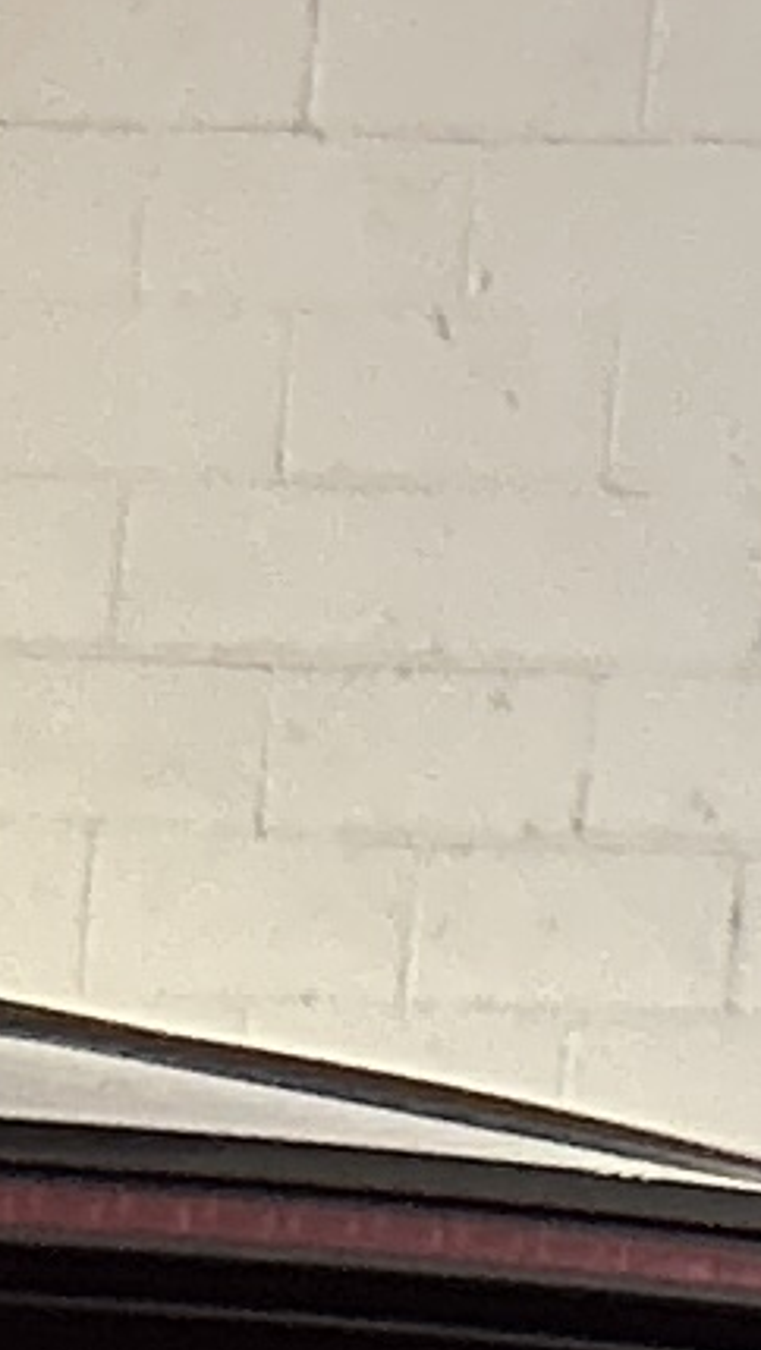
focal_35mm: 266
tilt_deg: -15.7
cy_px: 4418
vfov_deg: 7.0
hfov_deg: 4.4
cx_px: -1695
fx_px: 9522
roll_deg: -2.0
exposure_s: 1/60
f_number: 1.5
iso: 640
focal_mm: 5.7
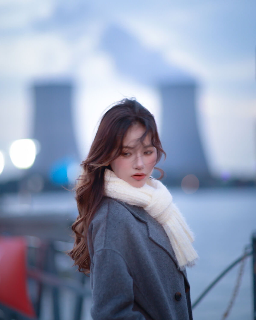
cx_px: 128
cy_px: 167
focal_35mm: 95
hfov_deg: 16.2
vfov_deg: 20.2
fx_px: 900
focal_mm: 85
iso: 1000
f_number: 1.2
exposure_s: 1/100
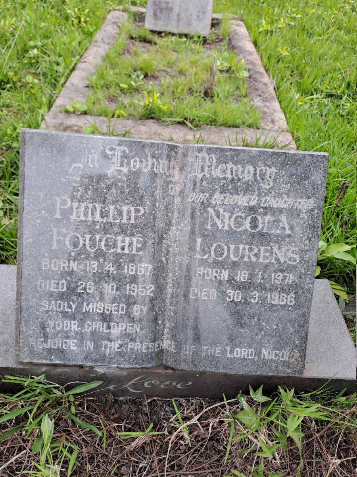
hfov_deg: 54.9
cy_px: 238
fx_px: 344
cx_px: 178
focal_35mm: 25
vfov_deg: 69.4
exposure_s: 1/120
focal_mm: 4.65
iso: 50
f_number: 1.8
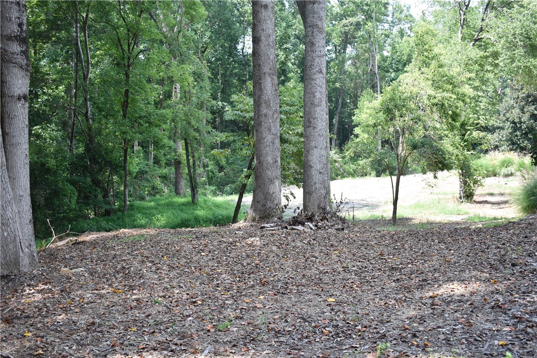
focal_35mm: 38
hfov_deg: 51.3
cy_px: 179
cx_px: 268
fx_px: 559
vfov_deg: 35.5
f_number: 4.5
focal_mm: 25
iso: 100
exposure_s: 1/80
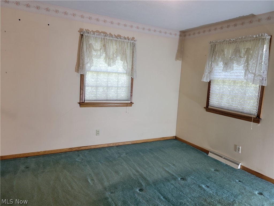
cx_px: 137
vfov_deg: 53.1
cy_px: 103
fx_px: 206
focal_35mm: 26
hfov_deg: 67.3
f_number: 1.8
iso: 160
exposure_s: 1/120
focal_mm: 5.4
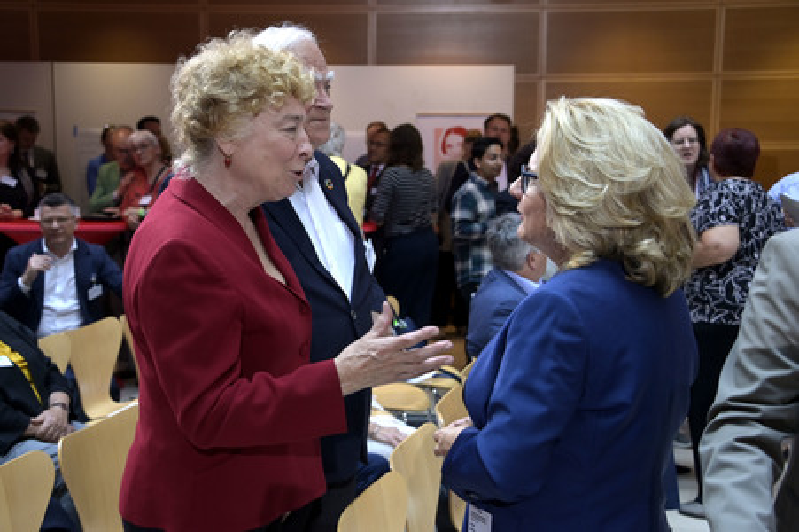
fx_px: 1065
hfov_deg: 41.1
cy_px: 266
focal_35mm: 48
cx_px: 400
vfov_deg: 28.0
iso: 1600
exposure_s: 1/500
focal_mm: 48
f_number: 5
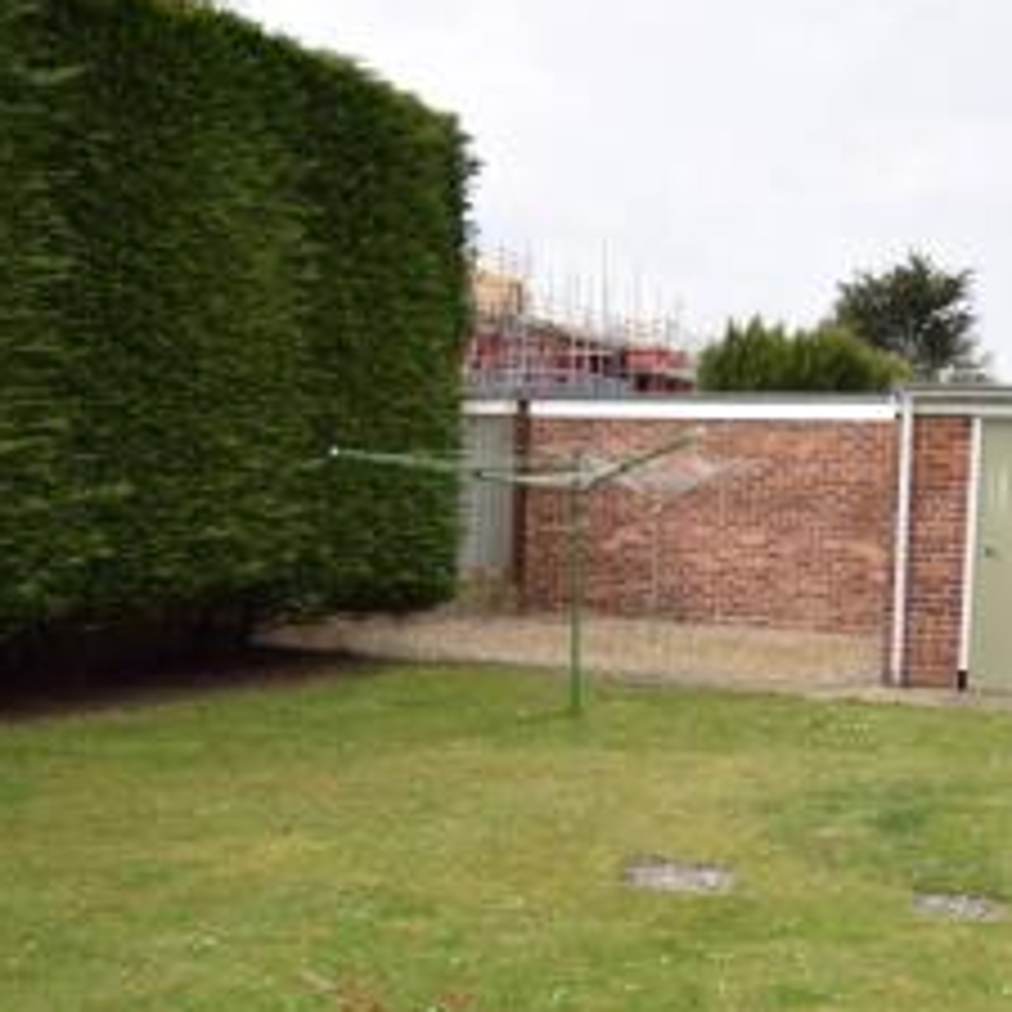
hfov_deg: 31.6
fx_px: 1786
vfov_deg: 31.5
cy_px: 627
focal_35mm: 54
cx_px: 544
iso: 100
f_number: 6.3
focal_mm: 20
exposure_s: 1/160
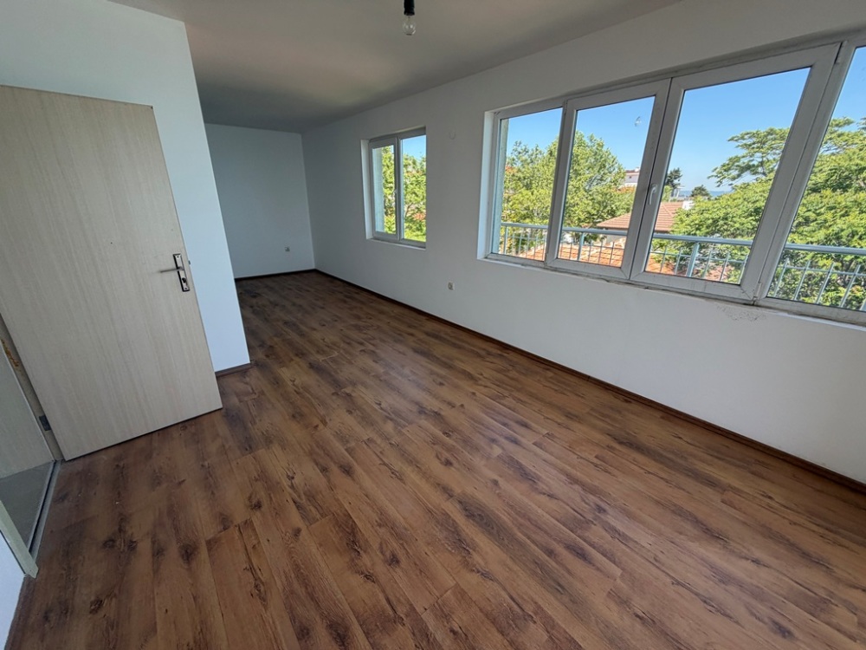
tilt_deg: -15.9
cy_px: 325
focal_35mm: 14
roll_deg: -2.5
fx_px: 350
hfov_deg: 102.1
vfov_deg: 85.7
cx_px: 433
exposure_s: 1/221
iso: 50
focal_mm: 2.22
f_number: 2.2
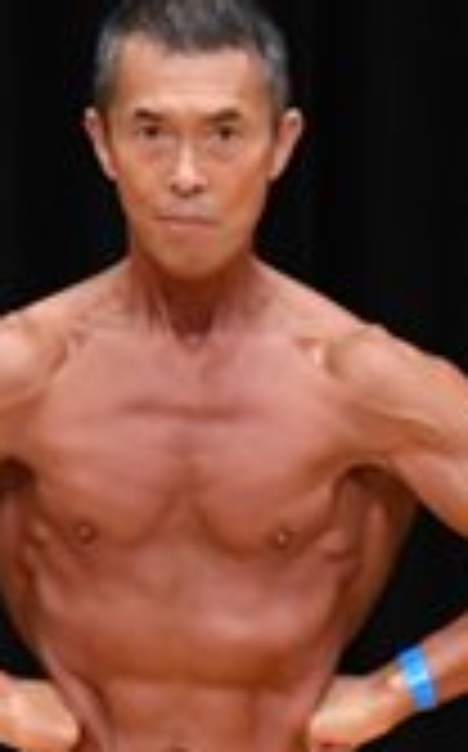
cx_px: 1303
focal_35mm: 1276
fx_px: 26107
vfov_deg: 1.6
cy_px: 860
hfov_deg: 1.0
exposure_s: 1/400
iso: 3200
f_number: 5.6
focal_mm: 180
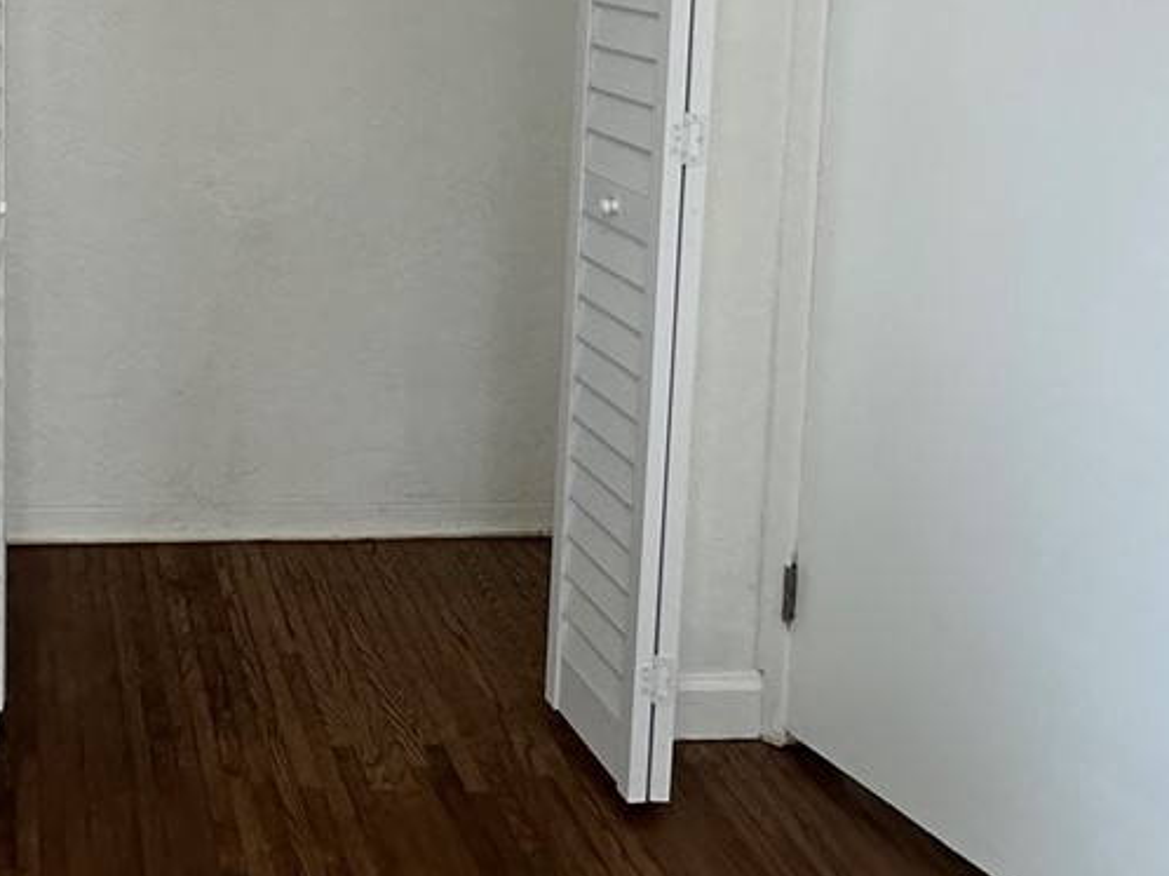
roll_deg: -0.4
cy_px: 49
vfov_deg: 30.4
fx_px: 1519
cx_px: 66
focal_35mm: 45
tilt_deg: -7.2
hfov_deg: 38.5
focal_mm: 2.22
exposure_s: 1/120
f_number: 2.2
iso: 200
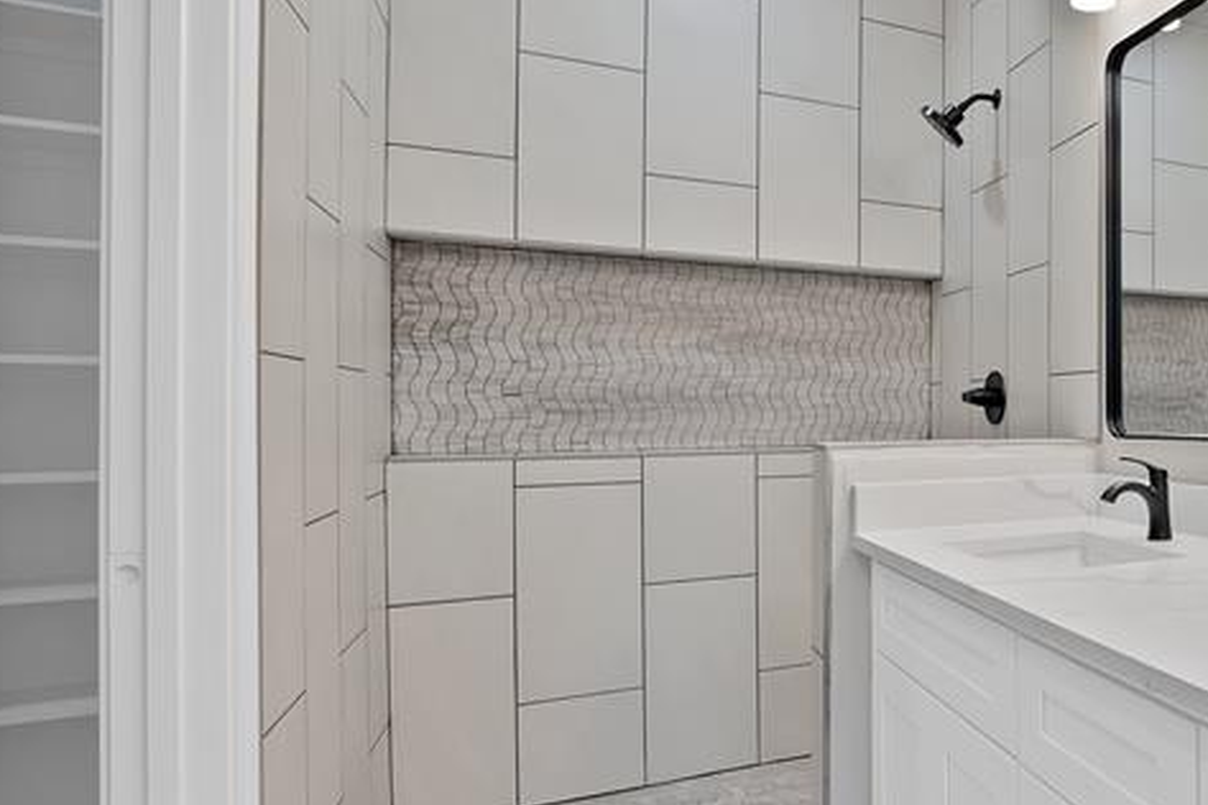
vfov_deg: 49.5
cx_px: 1249
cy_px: 418
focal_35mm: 26
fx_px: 872
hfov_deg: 52.4
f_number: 9
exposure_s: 1/10
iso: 640
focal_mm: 12
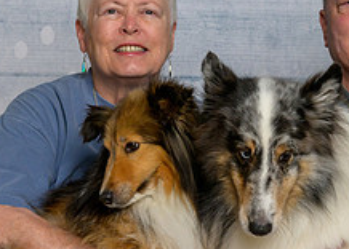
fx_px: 1408
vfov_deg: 10.1
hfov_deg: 14.1
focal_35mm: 142
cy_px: 170
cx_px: 279
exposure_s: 1/160
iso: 400
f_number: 10
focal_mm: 45
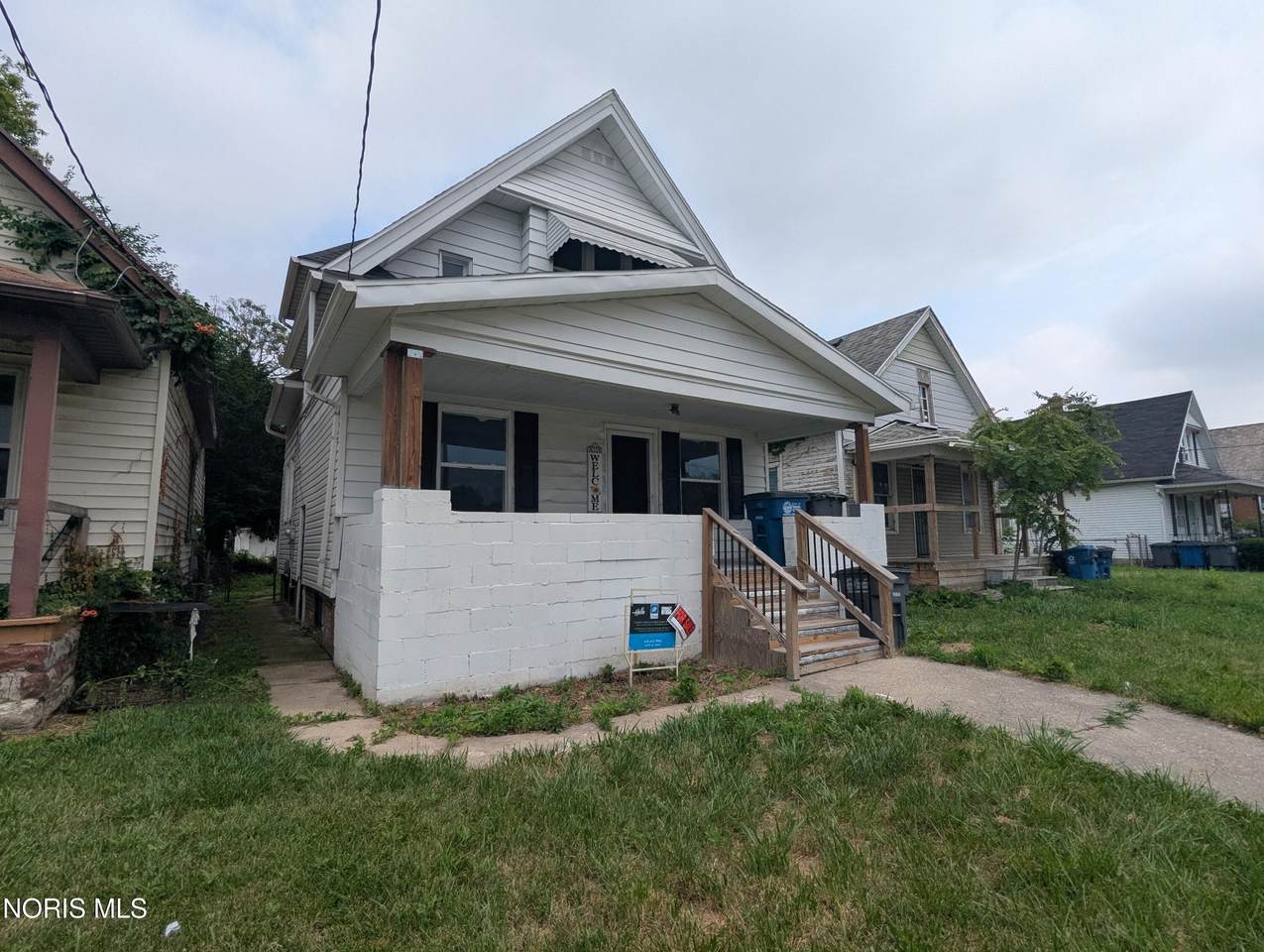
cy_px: 476
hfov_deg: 94.4
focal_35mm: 16
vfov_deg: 78.2
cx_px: 632
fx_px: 585
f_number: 2.2
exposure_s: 1/1479
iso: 53
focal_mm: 2.35
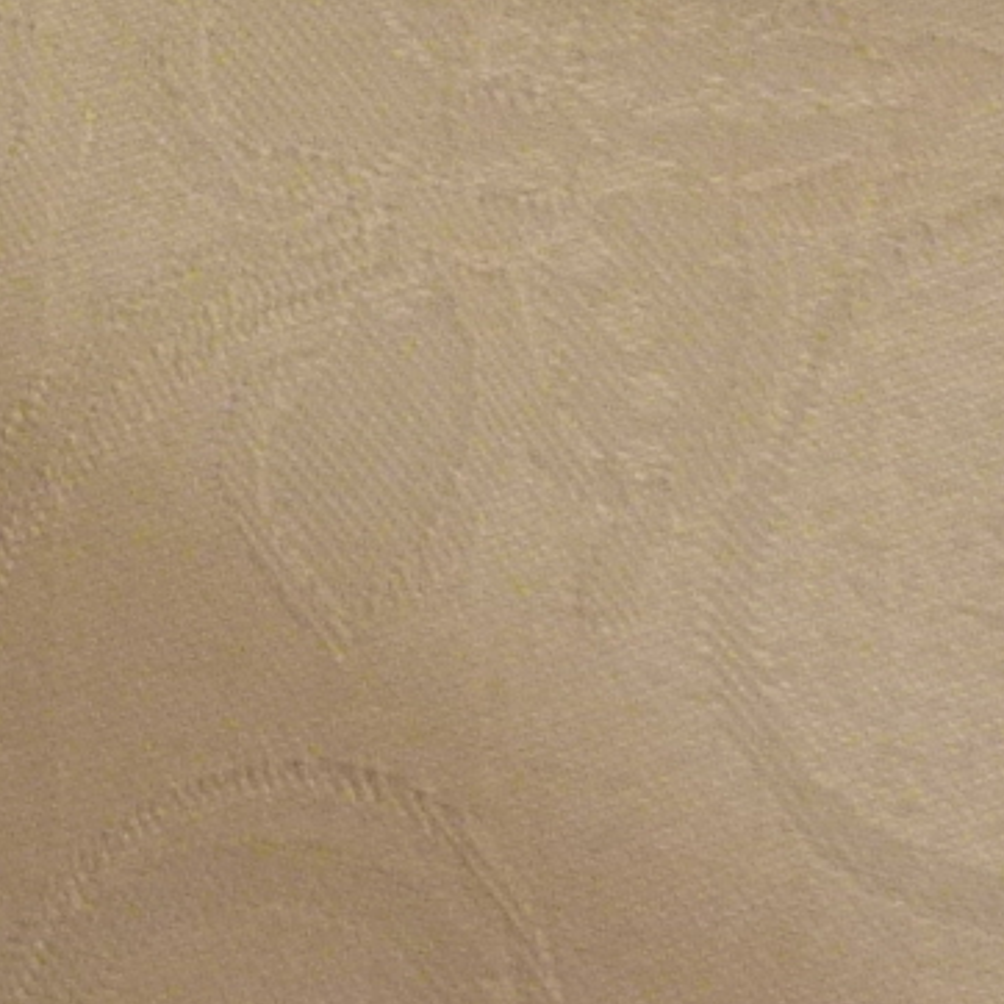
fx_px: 4102
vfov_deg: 13.3
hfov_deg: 13.2
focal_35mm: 125
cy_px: -413
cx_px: -508
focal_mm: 4.1
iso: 200
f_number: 3.3
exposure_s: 1/30
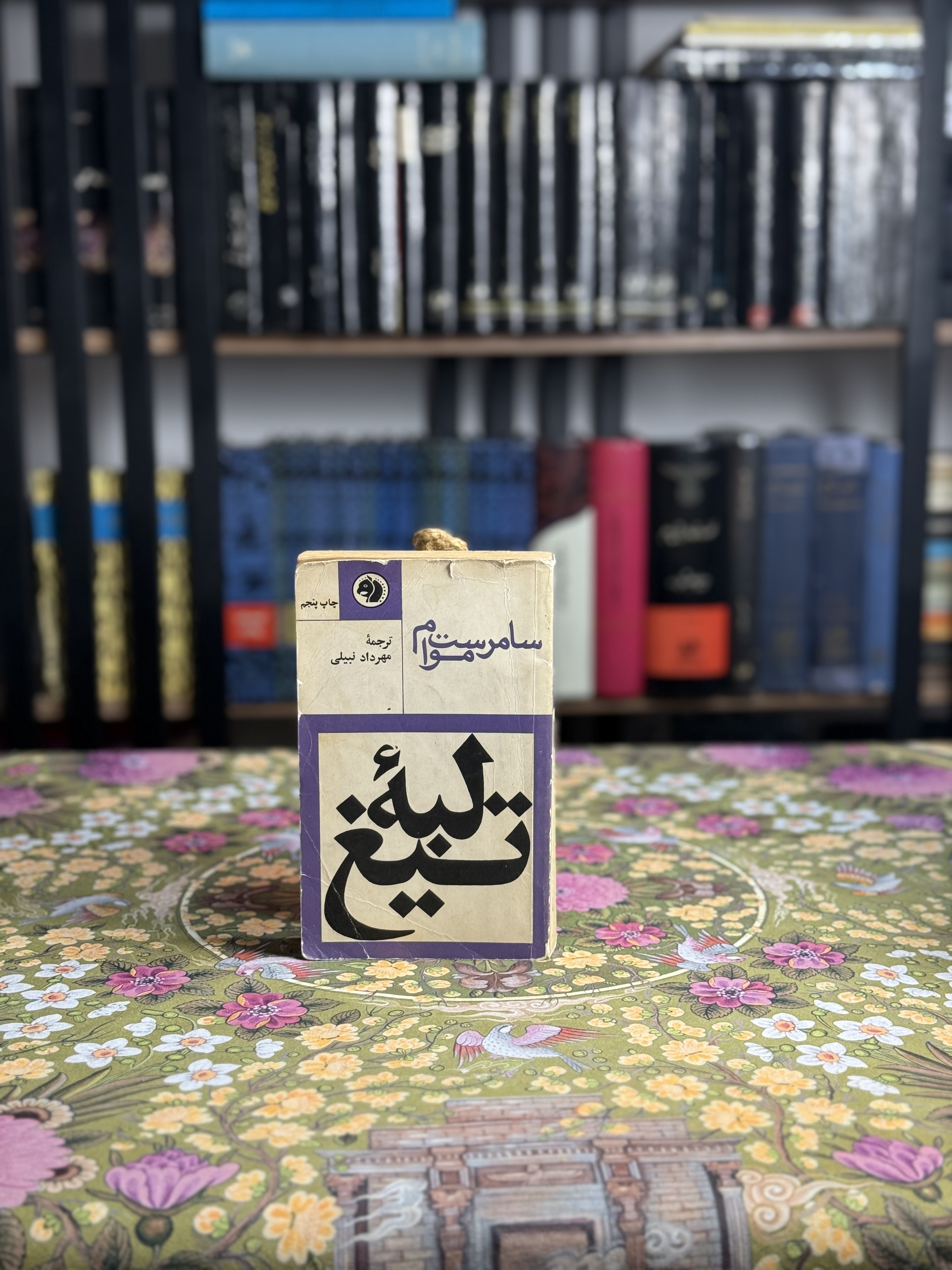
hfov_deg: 30.3
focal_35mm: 48
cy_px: 635
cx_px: 476
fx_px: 1760
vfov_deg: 39.7
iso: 100
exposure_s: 1/100
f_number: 1.78
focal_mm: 6.76
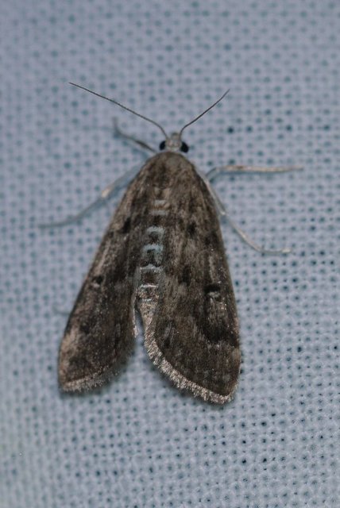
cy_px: 254
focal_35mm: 158
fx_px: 2226
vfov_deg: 13.0
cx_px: 170
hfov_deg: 8.7
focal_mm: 105
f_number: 10
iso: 640
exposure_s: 1/30
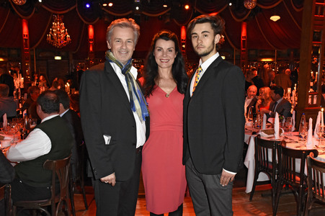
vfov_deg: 36.8
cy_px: 108
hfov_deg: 53.2
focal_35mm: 36
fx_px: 325
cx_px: 162
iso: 5000
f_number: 6.3
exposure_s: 1/60
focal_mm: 24
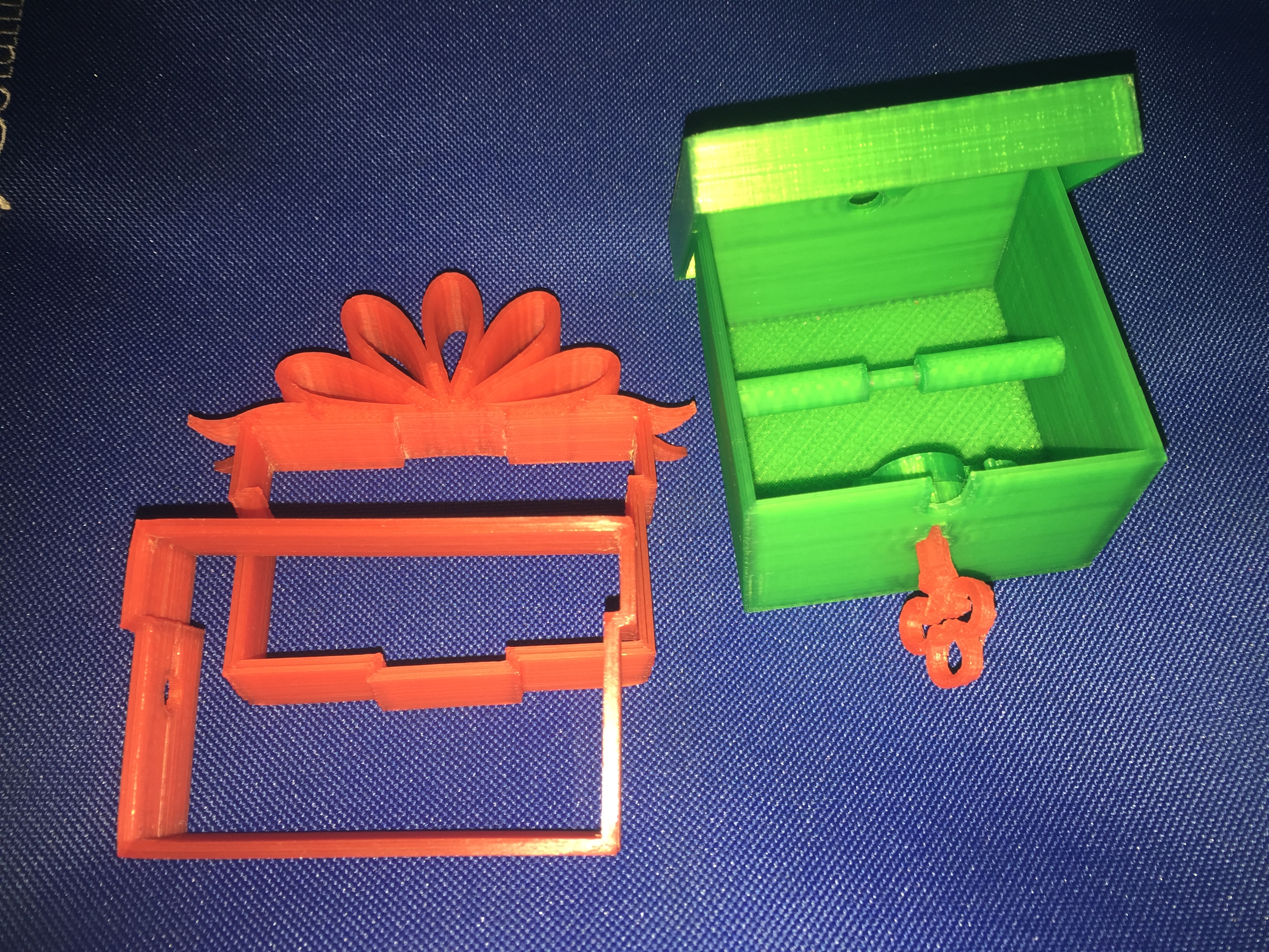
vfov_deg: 48.2
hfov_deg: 61.7
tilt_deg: -58.4
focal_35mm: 29
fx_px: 1063
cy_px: 476
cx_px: 634
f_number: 2.2
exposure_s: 1/22
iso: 32
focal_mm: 4.15
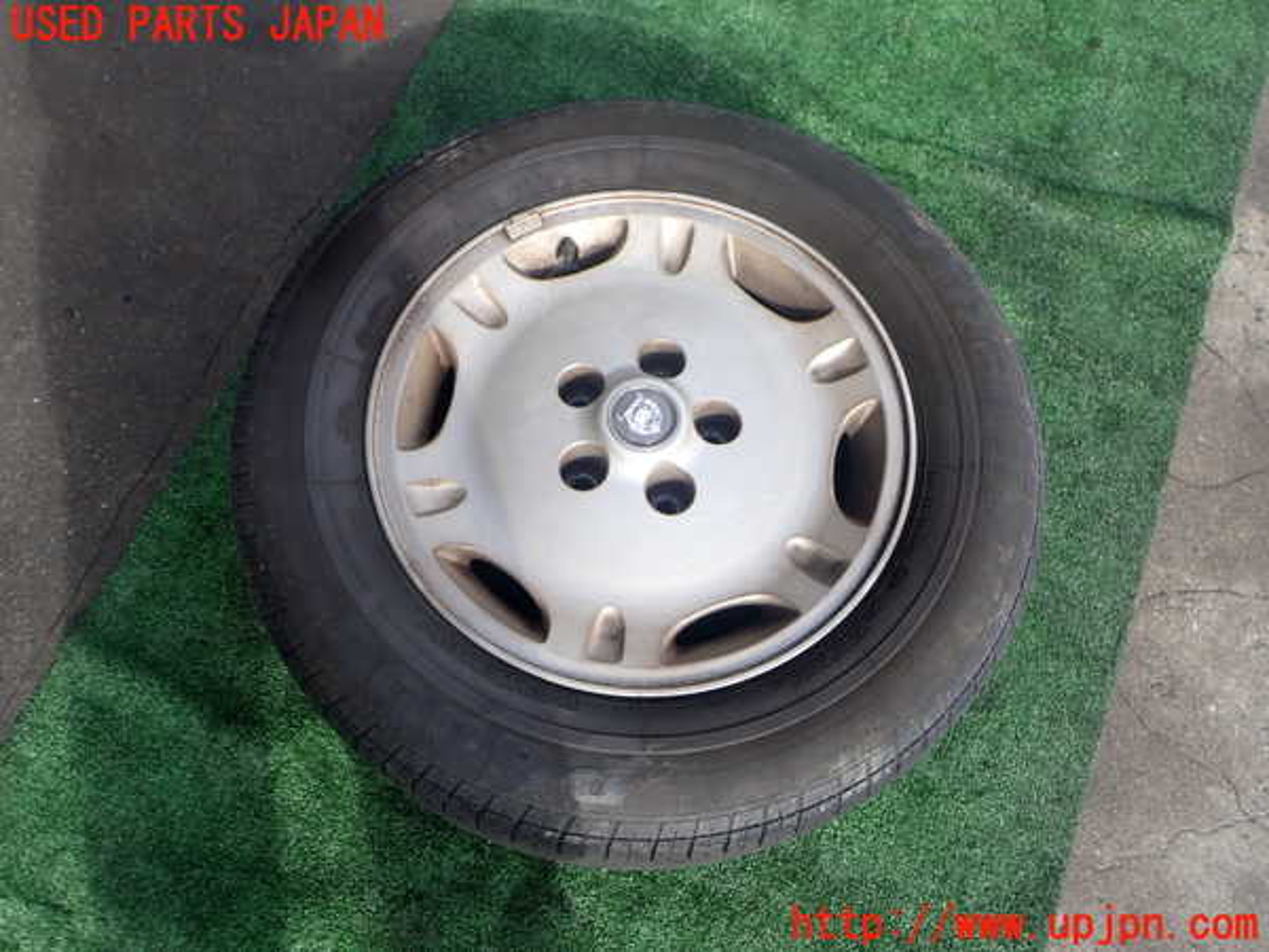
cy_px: 476
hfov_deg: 60.0
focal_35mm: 30
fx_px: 1100
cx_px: 634
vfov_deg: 46.8
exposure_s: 1/320
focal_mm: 5.4
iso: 100
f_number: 3.2
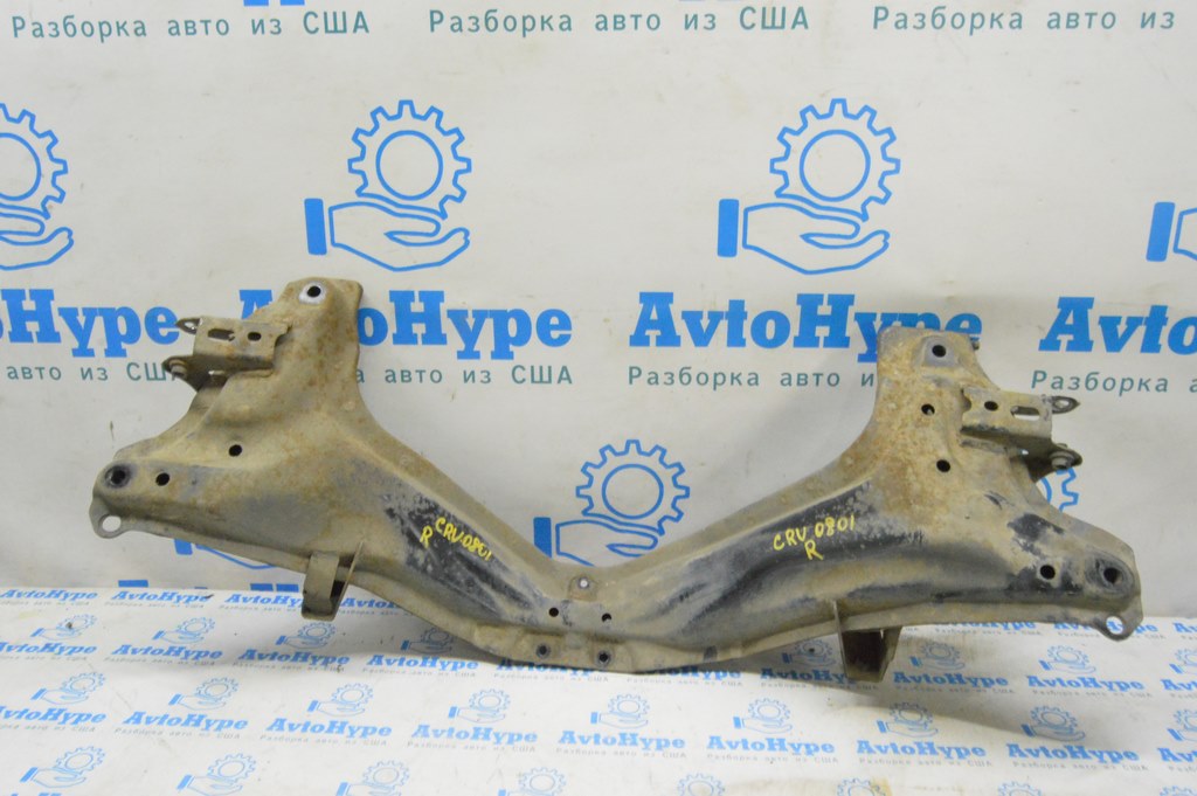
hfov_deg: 67.4
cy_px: 398
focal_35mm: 27
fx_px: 897
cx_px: 598
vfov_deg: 47.9
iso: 6400
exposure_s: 1/15
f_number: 20
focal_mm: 18
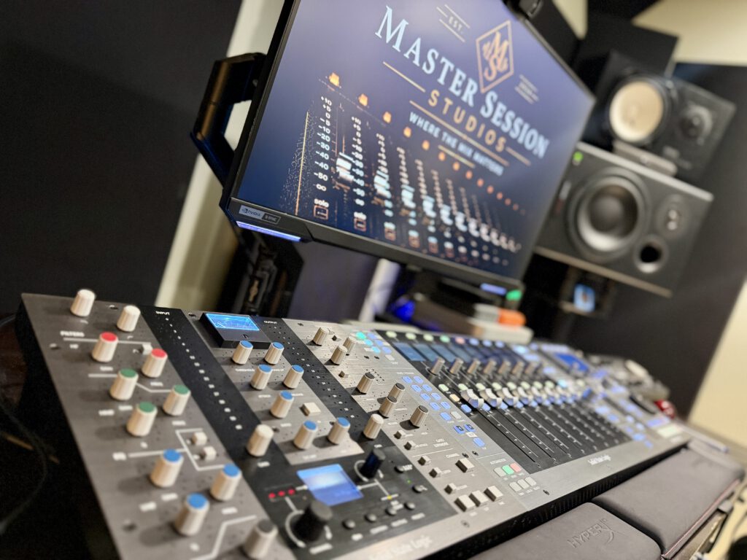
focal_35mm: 24
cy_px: 280
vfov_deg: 56.8
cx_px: 374
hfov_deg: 71.6
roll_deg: -18.8
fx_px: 518
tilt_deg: -7.3
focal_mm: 6.76
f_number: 1.78
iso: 800
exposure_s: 1/59
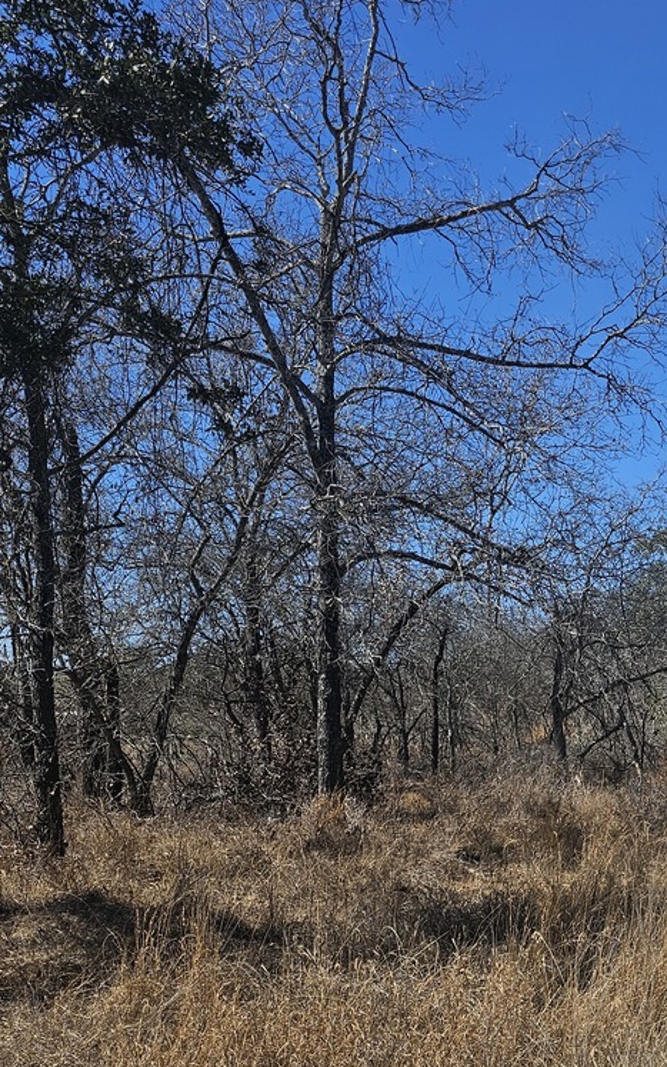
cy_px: 896
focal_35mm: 47
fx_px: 1367
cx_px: 680
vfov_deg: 40.4
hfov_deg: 25.9
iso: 10
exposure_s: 1/1050
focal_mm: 6.3
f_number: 1.7
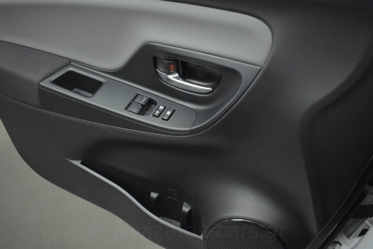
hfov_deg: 59.5
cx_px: 186
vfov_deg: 41.8
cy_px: 124
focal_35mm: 32
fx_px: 327
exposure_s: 1/80
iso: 1600
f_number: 3.8
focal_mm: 21
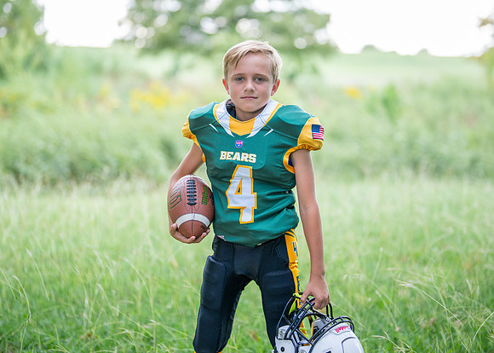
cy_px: 139
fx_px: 903
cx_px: 254
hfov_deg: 30.6
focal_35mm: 64
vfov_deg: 22.1
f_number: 1.2
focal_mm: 50
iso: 320
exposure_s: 1/1000
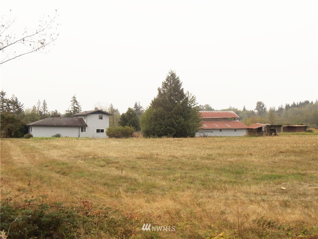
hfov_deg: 31.7
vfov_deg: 24.0
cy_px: 120
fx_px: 560
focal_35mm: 61
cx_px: 159
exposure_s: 1/125
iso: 100
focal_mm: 8.3
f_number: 8.1
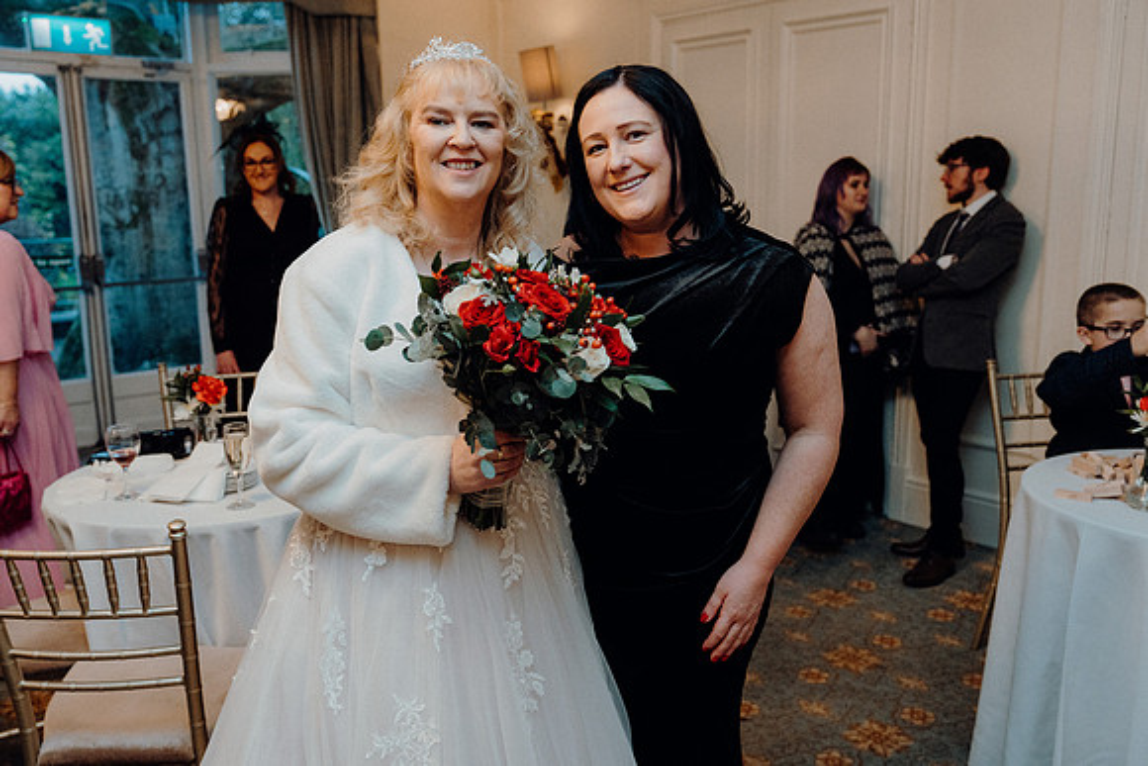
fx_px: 1036
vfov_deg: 40.6
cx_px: 574
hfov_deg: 58.0
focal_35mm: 32
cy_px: 383
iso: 2500
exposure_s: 1/160
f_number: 3.5
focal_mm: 32
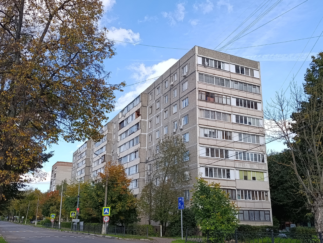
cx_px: 162
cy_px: 122
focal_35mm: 35
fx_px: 327
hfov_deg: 52.6
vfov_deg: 40.8
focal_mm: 6.11
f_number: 1.7
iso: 50
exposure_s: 1/287
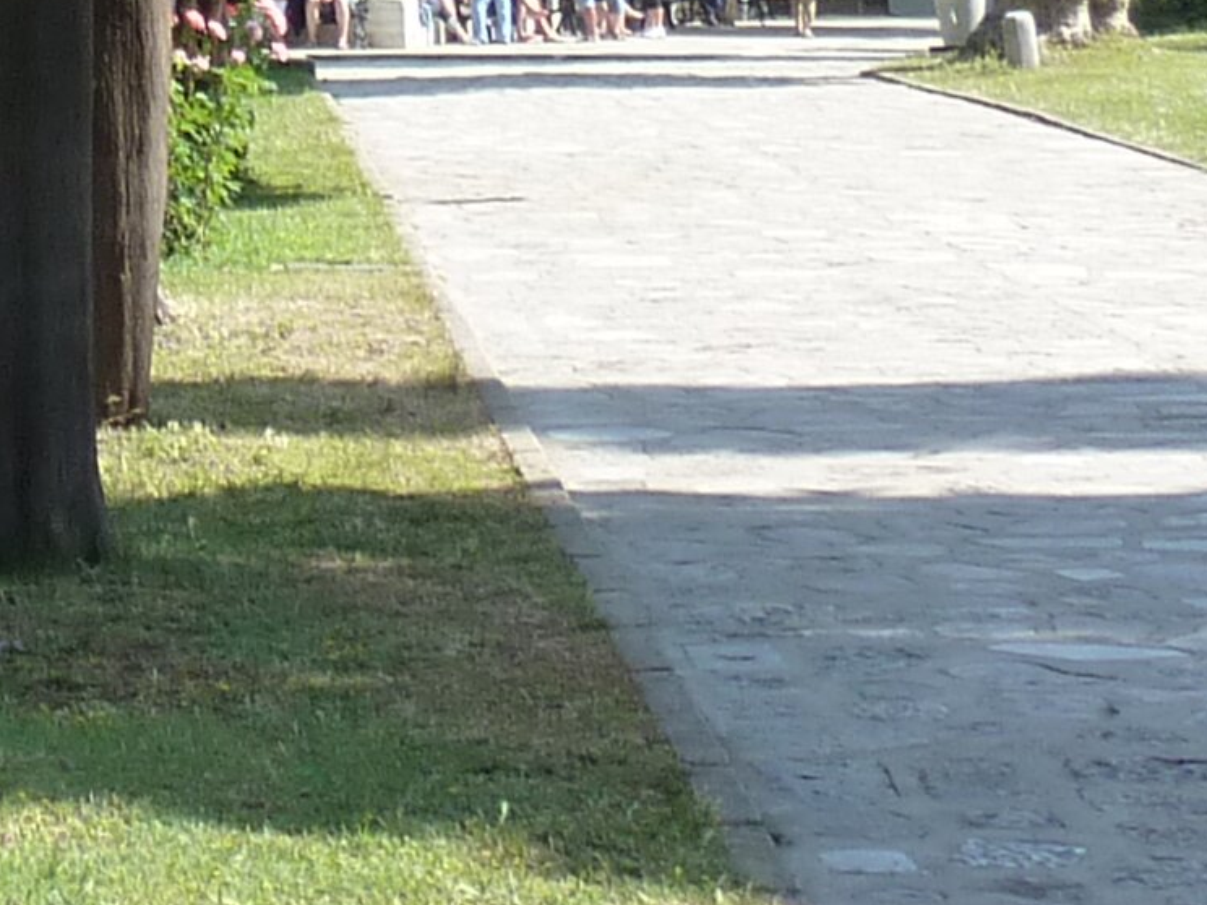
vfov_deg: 8.7
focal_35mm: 157
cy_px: -1177
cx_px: -1016
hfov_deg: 11.6
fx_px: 5474
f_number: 4
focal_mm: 5.3
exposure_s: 1/320
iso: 125
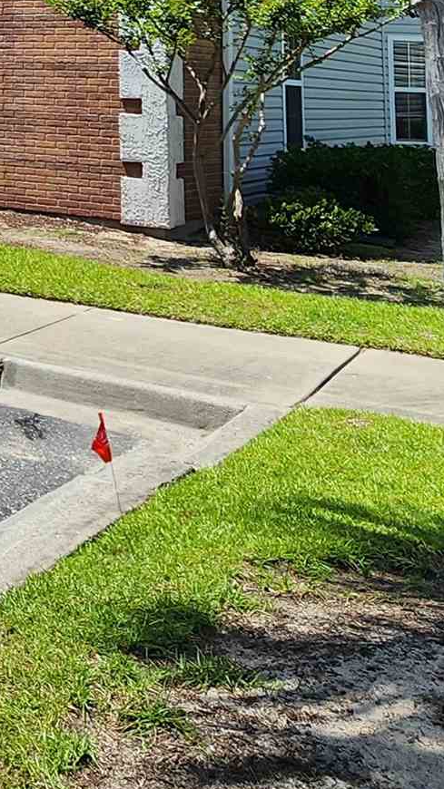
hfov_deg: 18.2
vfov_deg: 36.2
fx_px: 1047
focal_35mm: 50
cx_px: -381
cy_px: -41
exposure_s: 1/1668
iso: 50
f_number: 2.2
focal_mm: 2.2
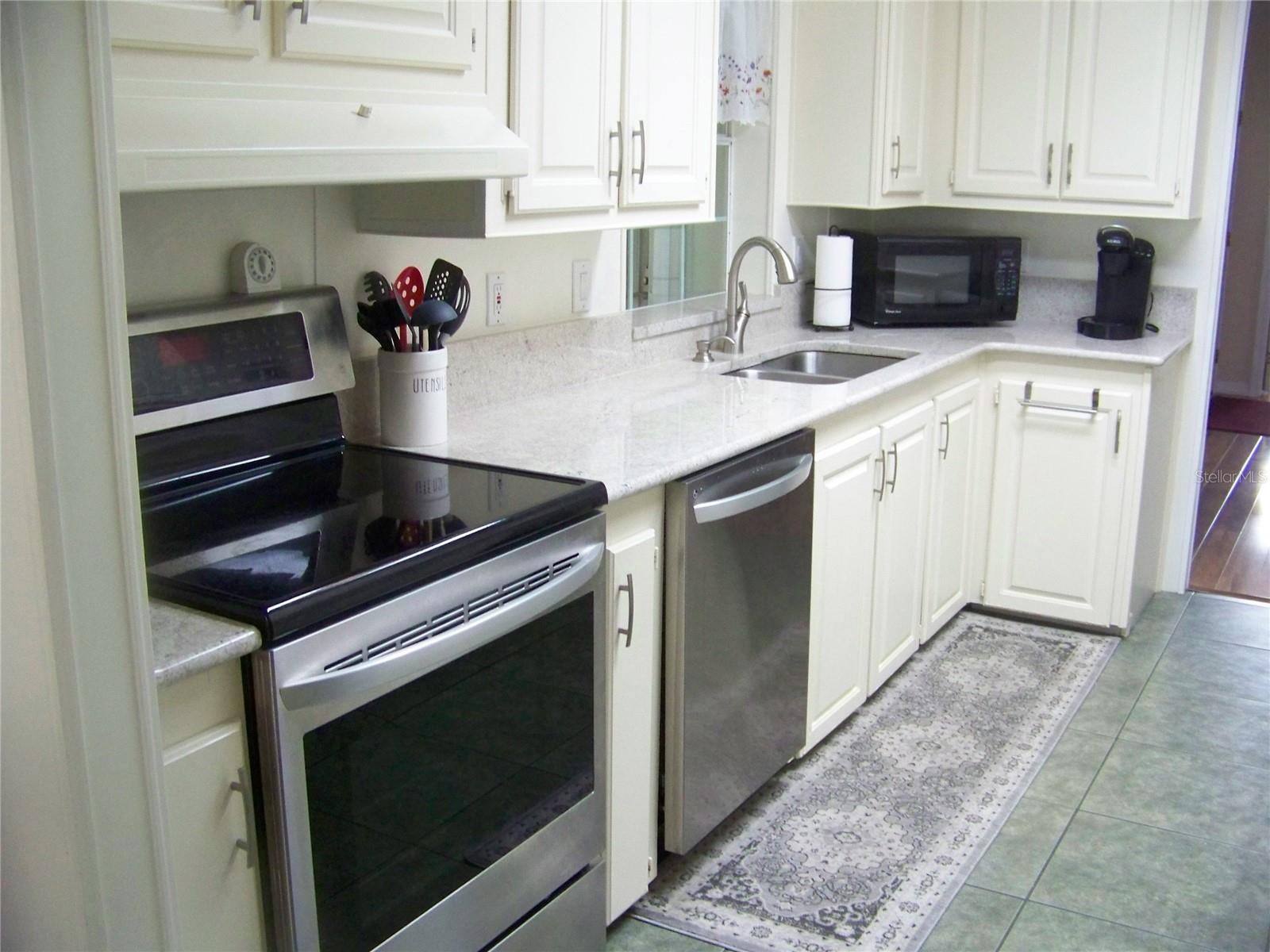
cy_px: 476
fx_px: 1321
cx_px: 635
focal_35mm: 36
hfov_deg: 51.4
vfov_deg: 39.7
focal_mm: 5.85
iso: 320
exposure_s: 1/30
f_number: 2.8
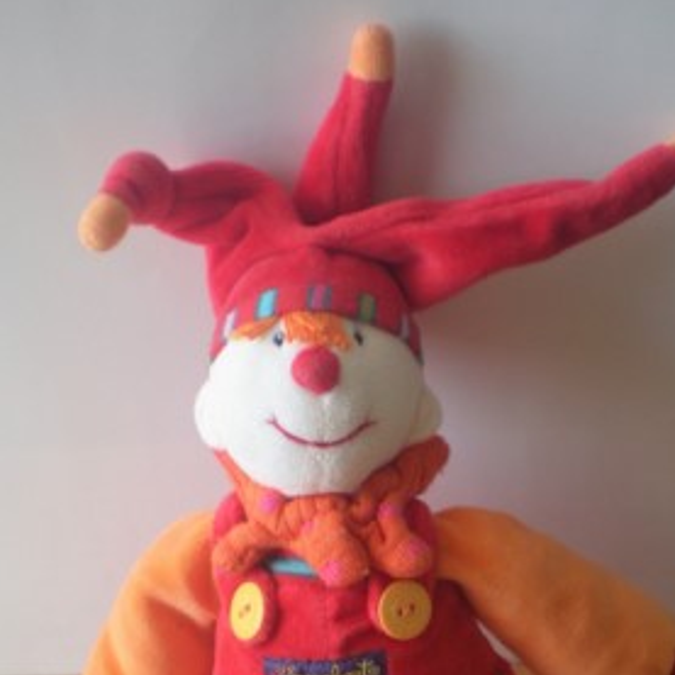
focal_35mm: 63
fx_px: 1390
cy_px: 570
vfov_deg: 26.6
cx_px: 378
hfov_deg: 27.3
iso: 64
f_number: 3.1
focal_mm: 6.3
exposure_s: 1/67.5
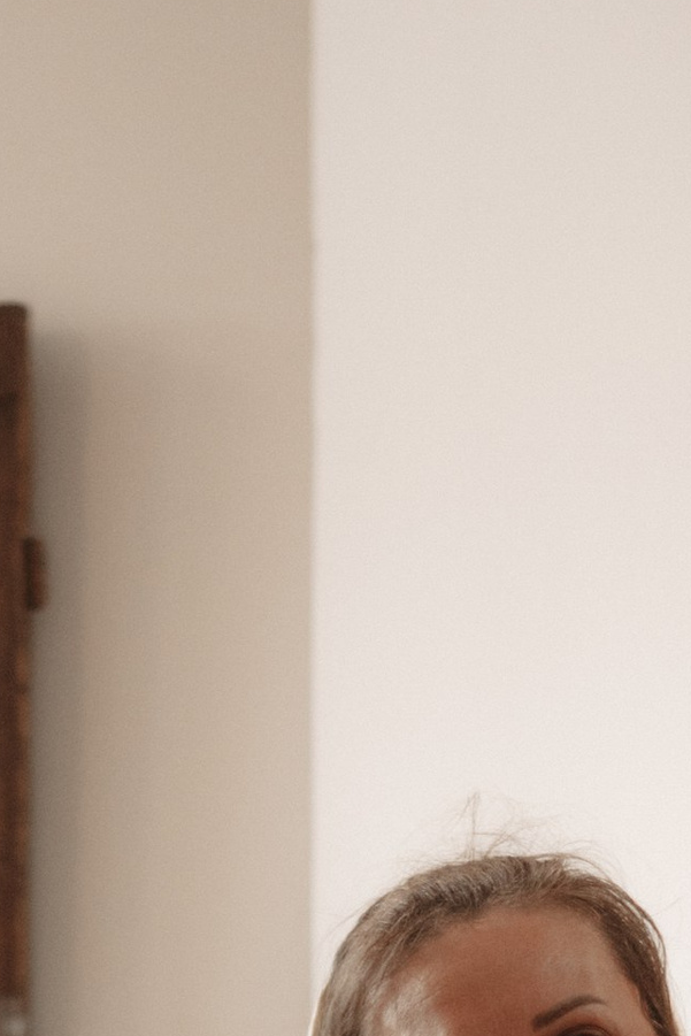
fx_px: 4288
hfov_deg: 9.2
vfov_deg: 13.3
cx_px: 14
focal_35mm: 149
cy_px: 1362
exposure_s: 1/320
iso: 640
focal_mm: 35
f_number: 1.8
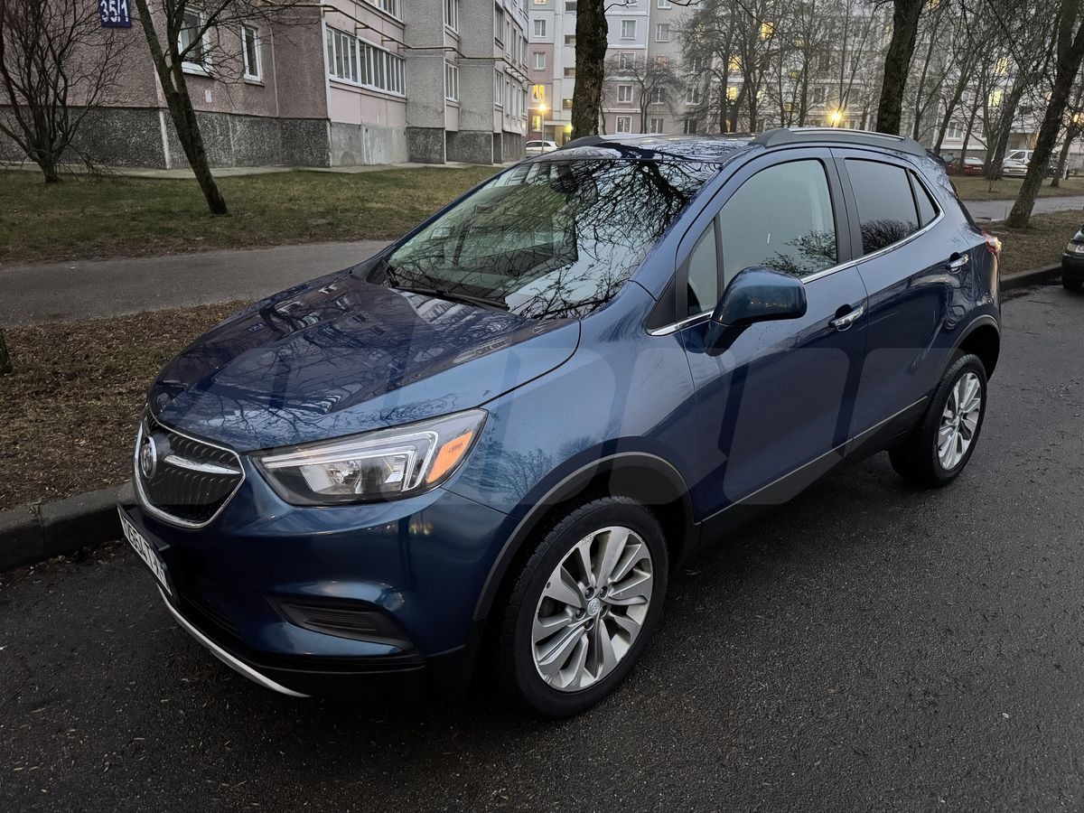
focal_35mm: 24
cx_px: 542
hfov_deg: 71.6
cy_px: 406
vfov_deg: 56.8
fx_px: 752
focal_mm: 6.76
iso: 1600
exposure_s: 1/25
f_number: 1.78
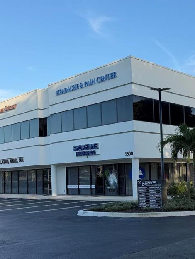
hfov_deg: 30.1
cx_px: 179
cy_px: 170
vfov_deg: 40.8
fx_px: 345
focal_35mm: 46
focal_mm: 6.76
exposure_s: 1/1585
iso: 80
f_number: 1.78
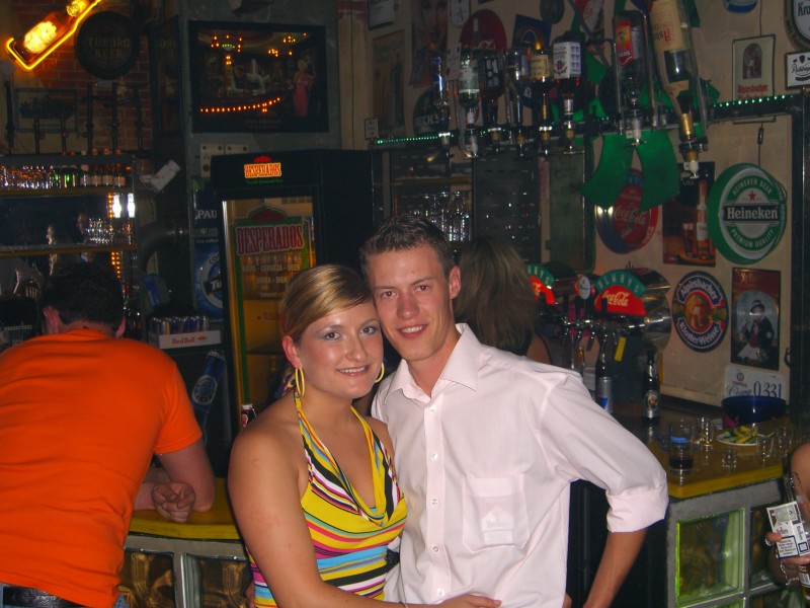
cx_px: 405
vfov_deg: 31.5
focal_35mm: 46
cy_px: 304
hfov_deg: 41.2
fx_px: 1076
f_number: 3.1
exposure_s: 1/60
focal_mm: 9.5
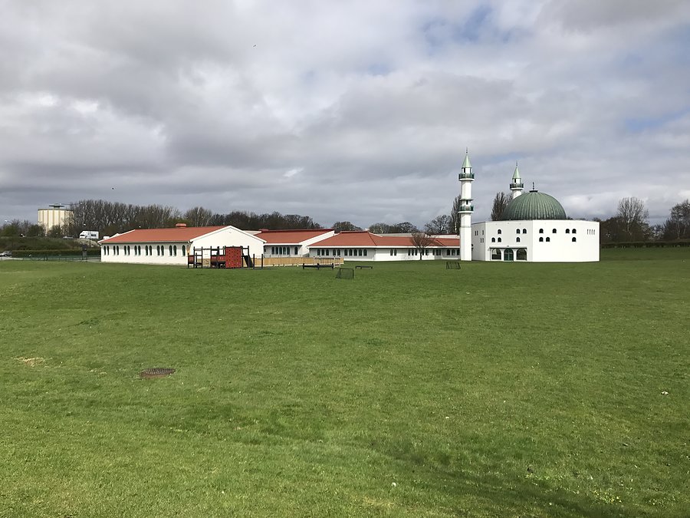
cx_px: 345
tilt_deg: -0.3
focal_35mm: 28
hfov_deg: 63.4
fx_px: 558
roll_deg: -0.5
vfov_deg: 49.7
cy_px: 259
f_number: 1.8
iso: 20
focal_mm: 3.99
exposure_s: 1/3690
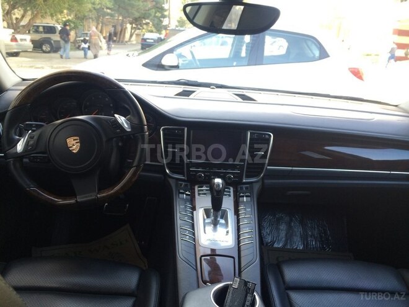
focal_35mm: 29
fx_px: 343
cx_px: 204
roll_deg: -2.2
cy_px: 154
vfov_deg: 48.2
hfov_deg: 61.7
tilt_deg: -15.9
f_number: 2.2
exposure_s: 1/50
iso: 32
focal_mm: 4.15
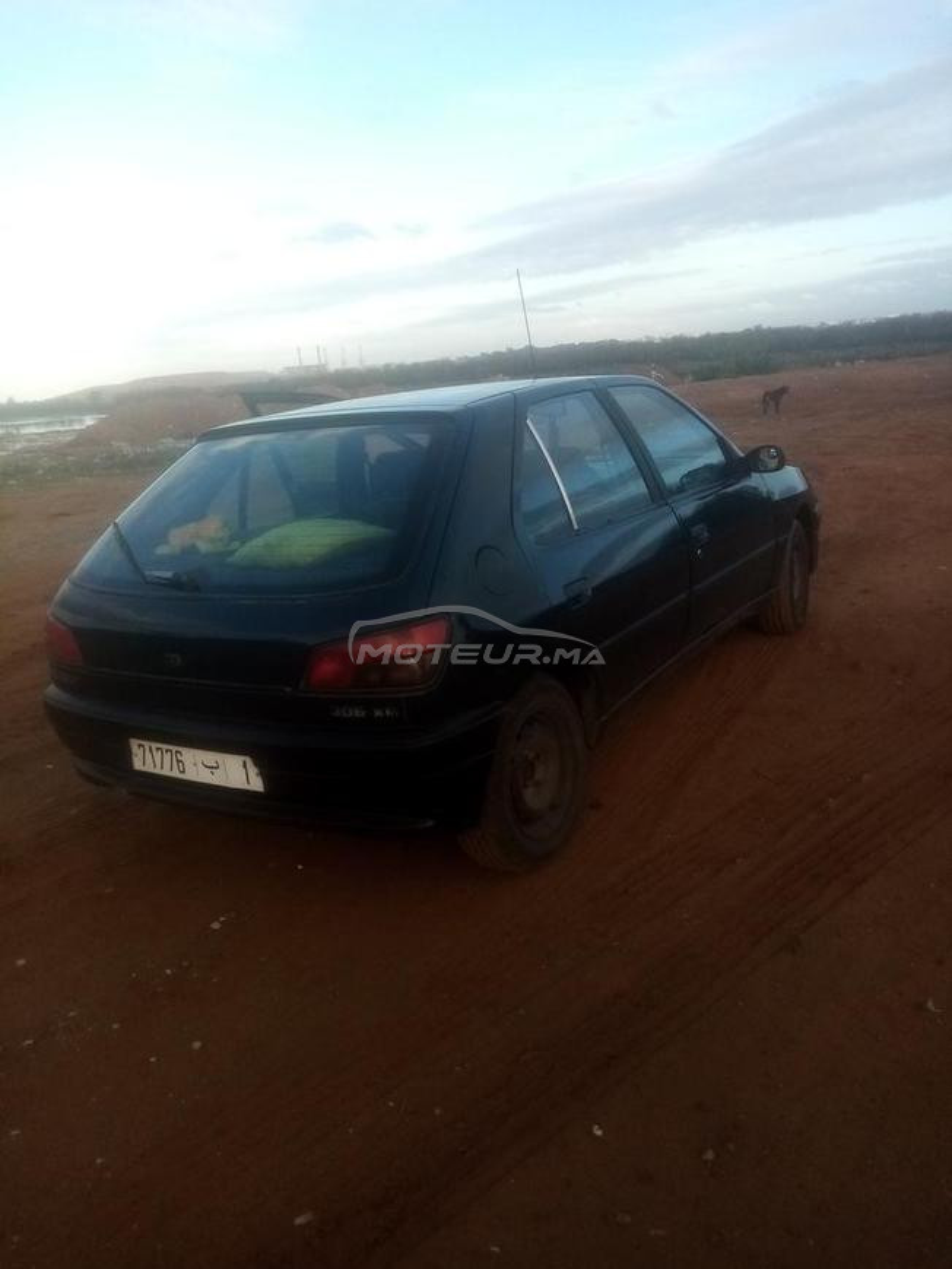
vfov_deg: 67.3
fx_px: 953
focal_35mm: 26
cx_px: 476
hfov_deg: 53.1
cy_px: 634
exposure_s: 1/412
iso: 104
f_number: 1.8
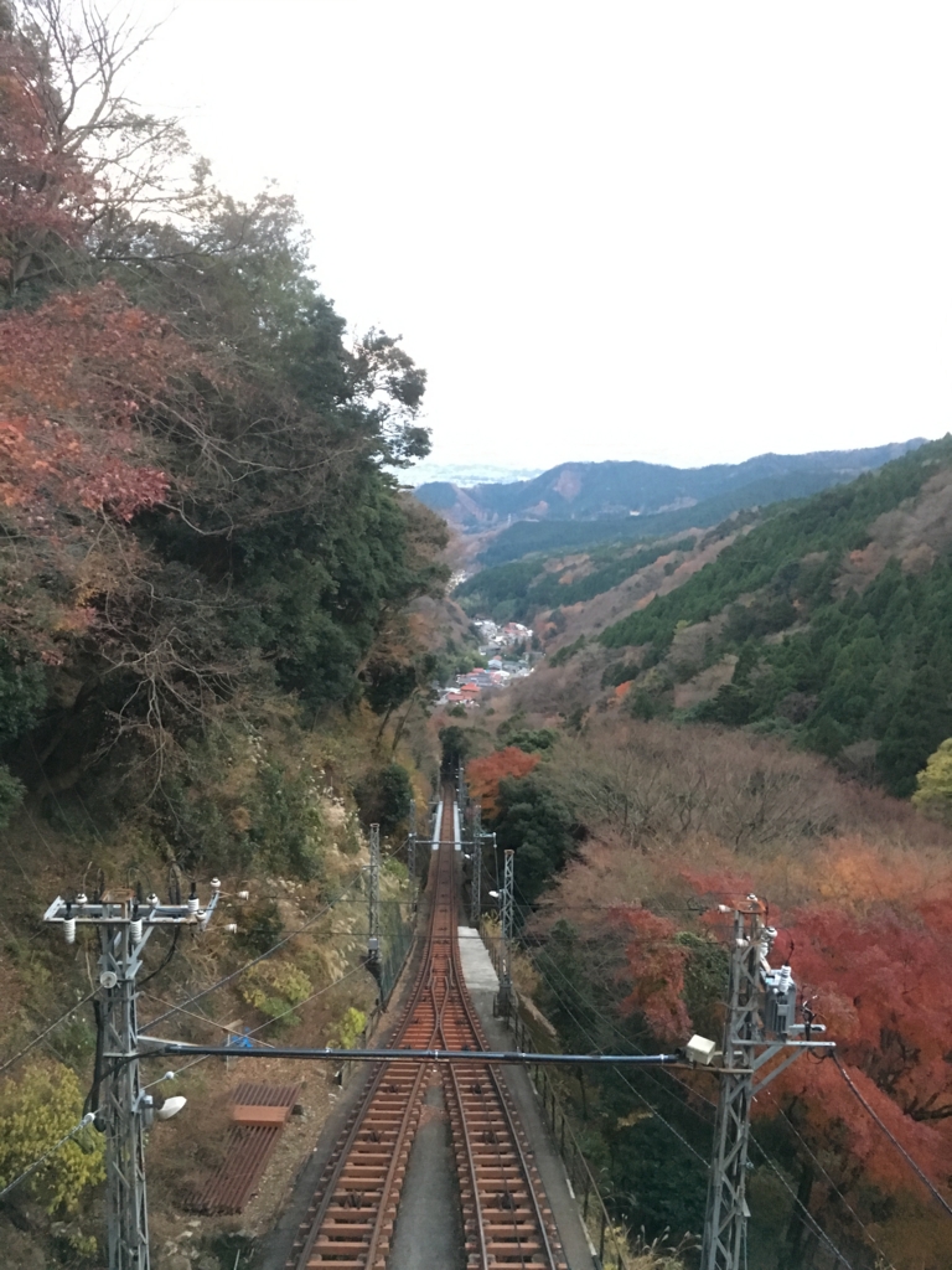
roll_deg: -1.2
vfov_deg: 61.7
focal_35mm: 29
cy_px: 635
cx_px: 476
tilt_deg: -10.9
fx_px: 1063
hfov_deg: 48.2
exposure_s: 1/15
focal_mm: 4.15
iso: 320
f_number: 2.2
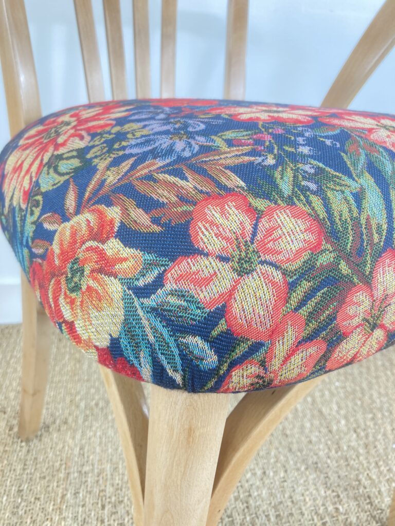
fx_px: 426
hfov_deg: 49.7
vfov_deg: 63.4
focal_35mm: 28
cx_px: 198
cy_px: 263
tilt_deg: -22.1
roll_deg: -4.2
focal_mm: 3.99
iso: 40
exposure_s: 1/50
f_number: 1.8
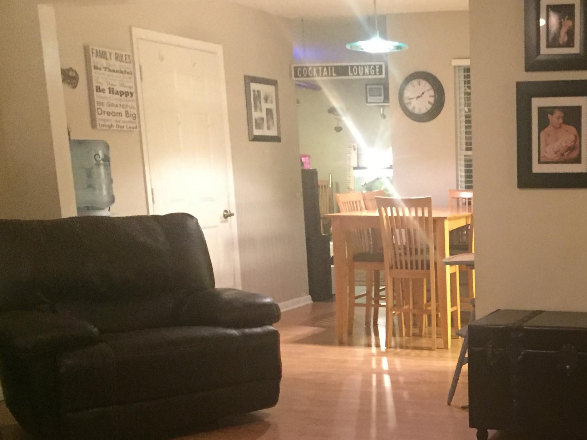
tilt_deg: -13.9
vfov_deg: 26.9
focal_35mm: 53
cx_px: 527
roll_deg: +0.0
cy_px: 367
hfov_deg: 34.2
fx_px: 899
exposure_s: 1/15
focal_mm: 4.15
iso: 400
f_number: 2.2
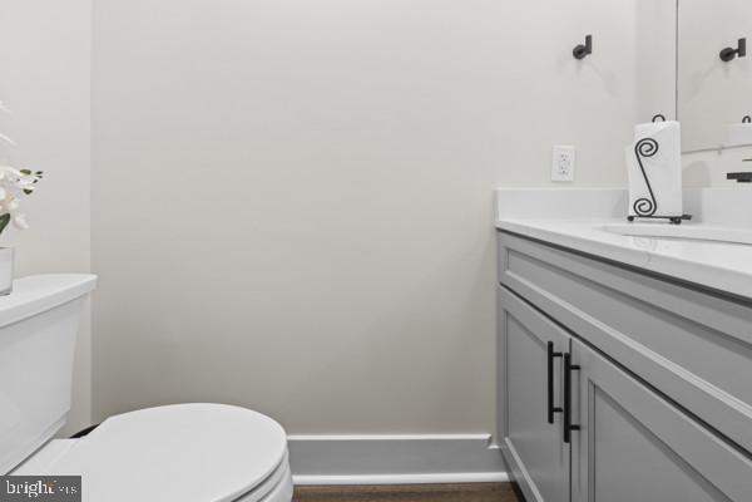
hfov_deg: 96.7
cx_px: 376
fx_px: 334
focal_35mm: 16
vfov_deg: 73.7
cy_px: 251
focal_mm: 16
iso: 1000
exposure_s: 1/15
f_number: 7.1
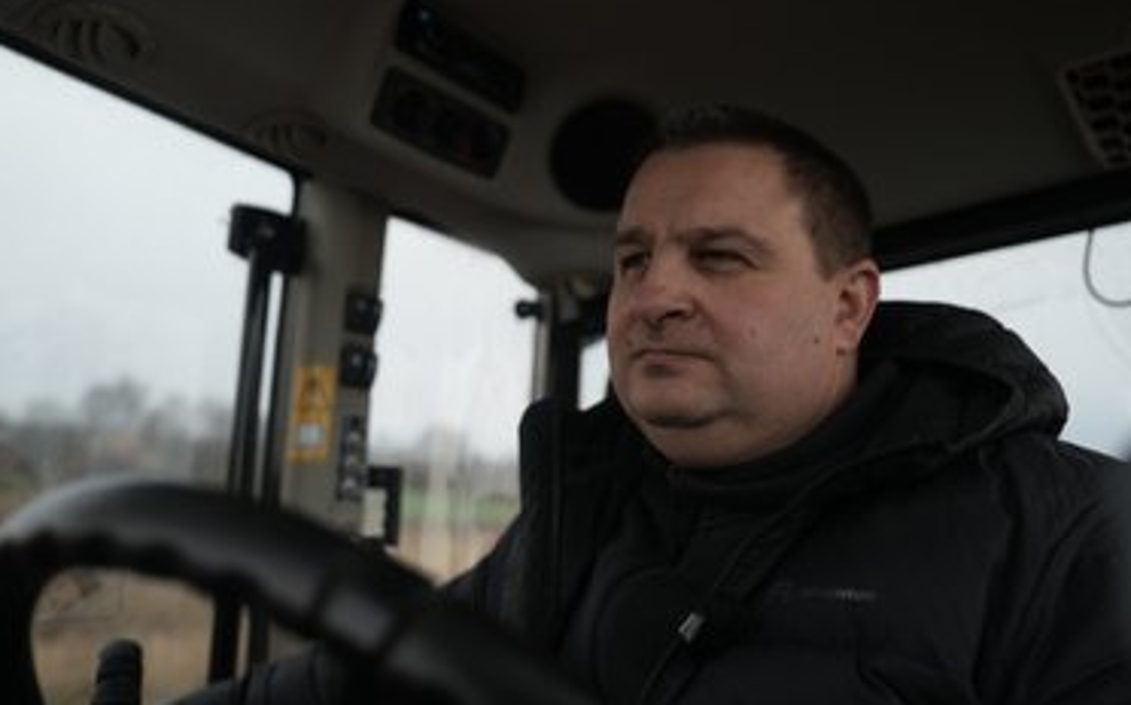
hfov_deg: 56.7
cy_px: 384
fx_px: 1047
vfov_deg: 37.2
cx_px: 593
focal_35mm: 34
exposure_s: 1/50
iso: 160
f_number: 2.8
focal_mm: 31
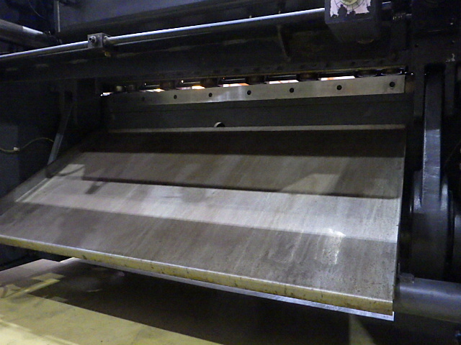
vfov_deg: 49.7
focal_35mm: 28
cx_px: 230
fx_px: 373
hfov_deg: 63.4
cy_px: 172
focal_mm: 5
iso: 1600
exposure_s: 1/25
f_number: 3.5
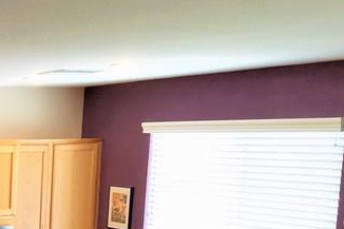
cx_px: -123
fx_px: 812
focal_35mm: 85
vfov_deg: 15.5
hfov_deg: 21.3
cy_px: 276
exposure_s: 1/60
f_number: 1.7
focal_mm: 4.2
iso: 80
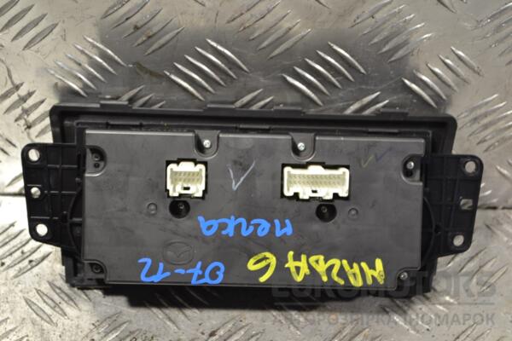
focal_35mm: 82
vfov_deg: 16.6
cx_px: 256
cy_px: 170
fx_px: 1173
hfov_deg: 24.6
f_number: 5.6
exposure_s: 1/30
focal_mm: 55
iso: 400
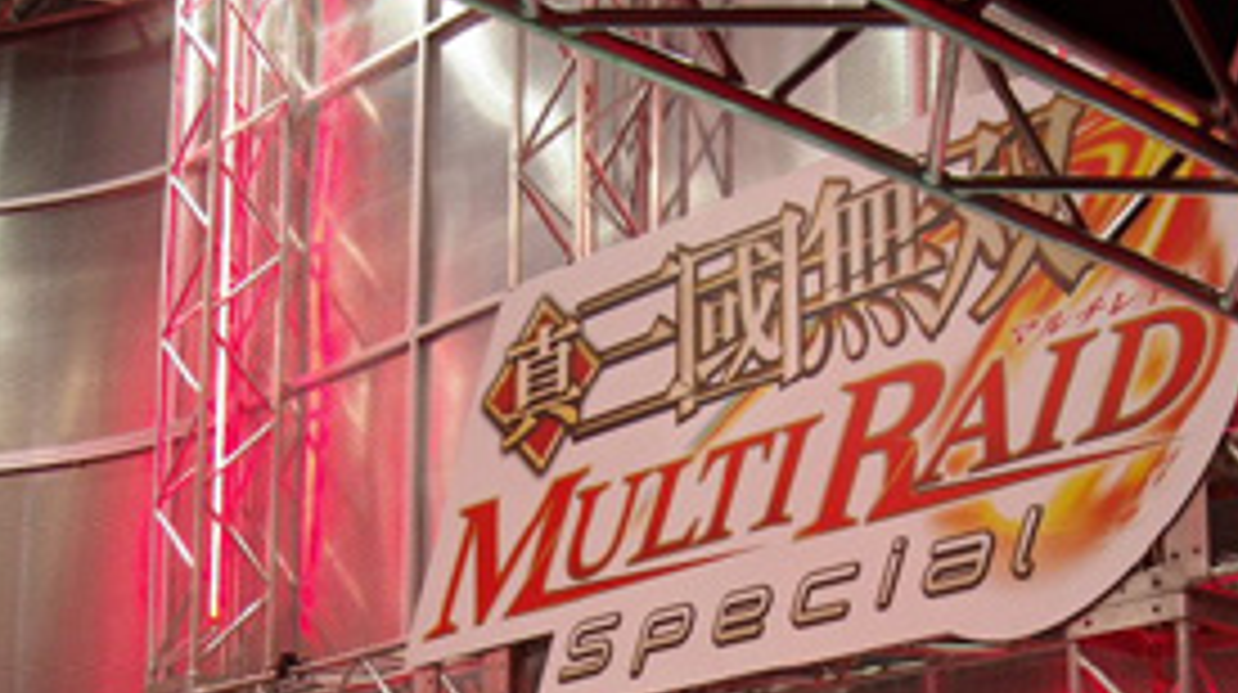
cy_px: 810
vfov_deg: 16.5
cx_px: 725
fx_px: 2295
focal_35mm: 70
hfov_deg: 30.1
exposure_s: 1/10
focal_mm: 5.7
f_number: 2.8
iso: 64
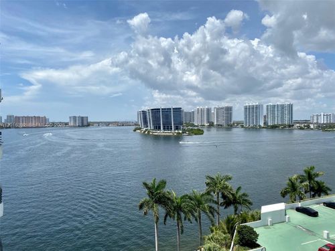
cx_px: 168
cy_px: 126
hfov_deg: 67.3
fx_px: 252
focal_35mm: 26
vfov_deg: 53.1
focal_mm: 4.25
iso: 32
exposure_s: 1/4808
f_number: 1.8
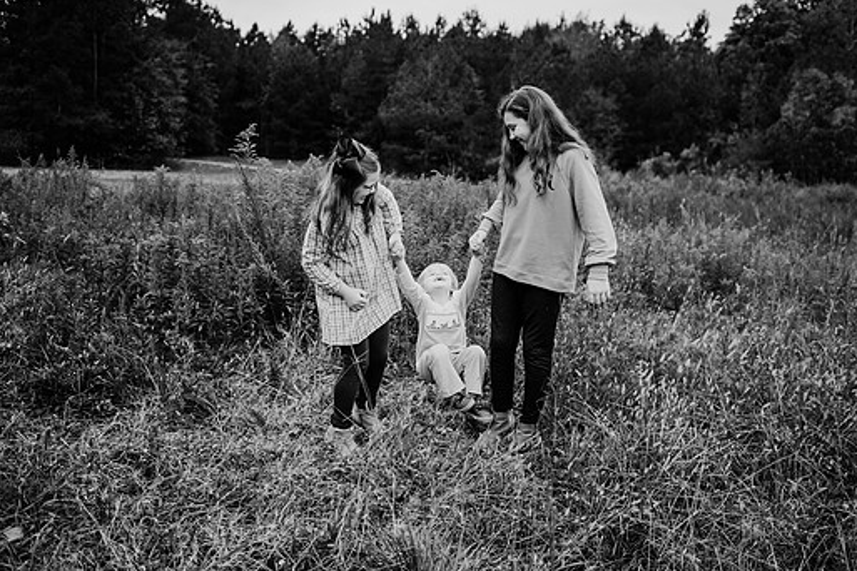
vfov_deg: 44.9
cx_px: 439
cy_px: 251
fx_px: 690
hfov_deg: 63.6
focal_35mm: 29
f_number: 2.2
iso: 125
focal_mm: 24
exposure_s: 1/800
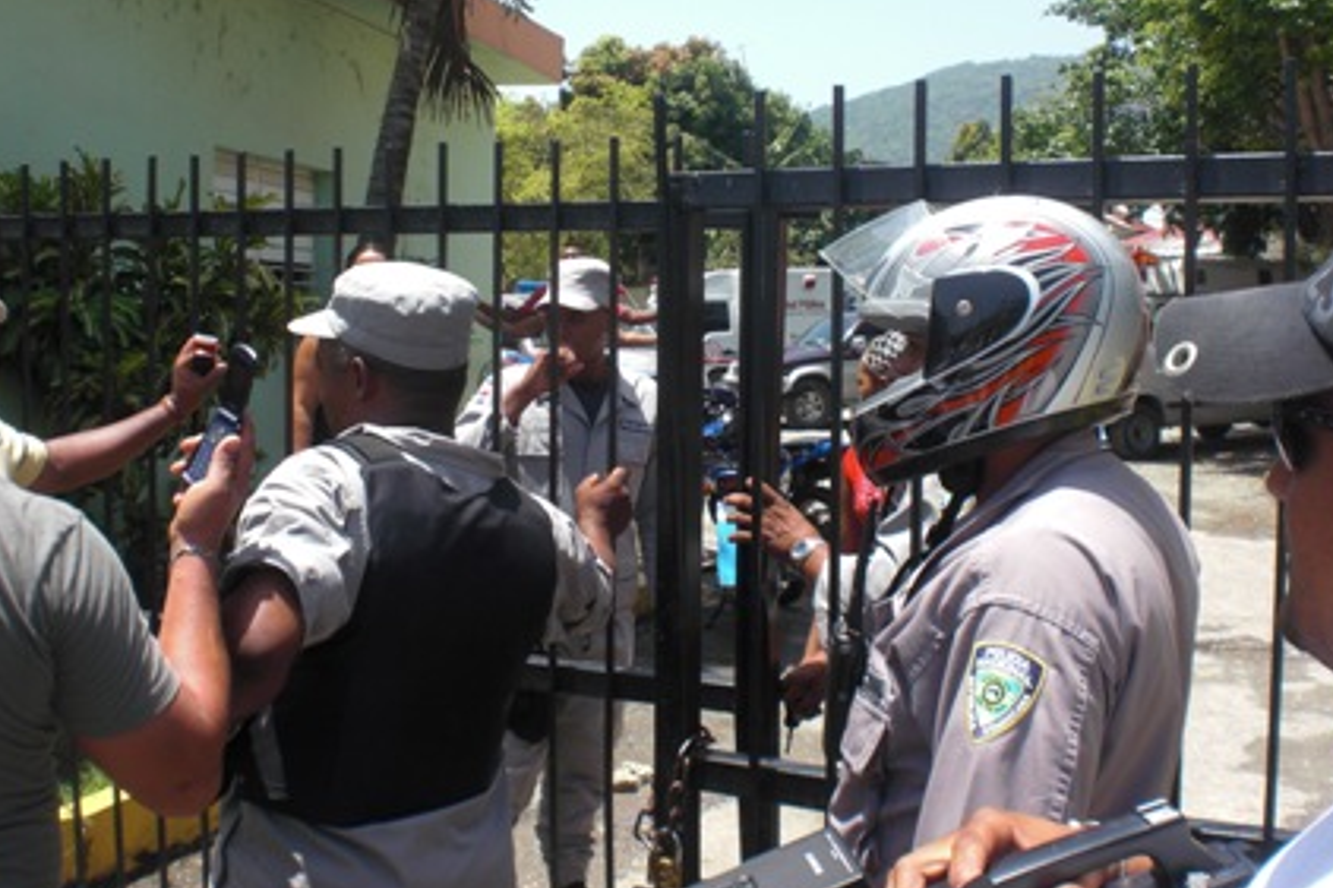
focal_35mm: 42
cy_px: 401
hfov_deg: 46.4
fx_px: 1554
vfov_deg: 31.8
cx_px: 673
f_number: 5.6
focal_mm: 6.3
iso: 64
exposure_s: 1/200
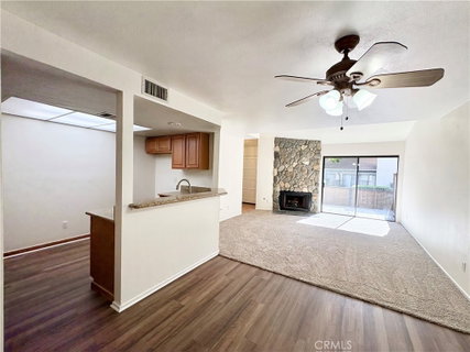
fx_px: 190
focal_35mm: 14
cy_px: 176
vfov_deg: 85.6
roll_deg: -2.1
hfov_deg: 102.1
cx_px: 235
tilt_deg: -1.5
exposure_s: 1/182
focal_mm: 2.22
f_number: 2.2
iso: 64
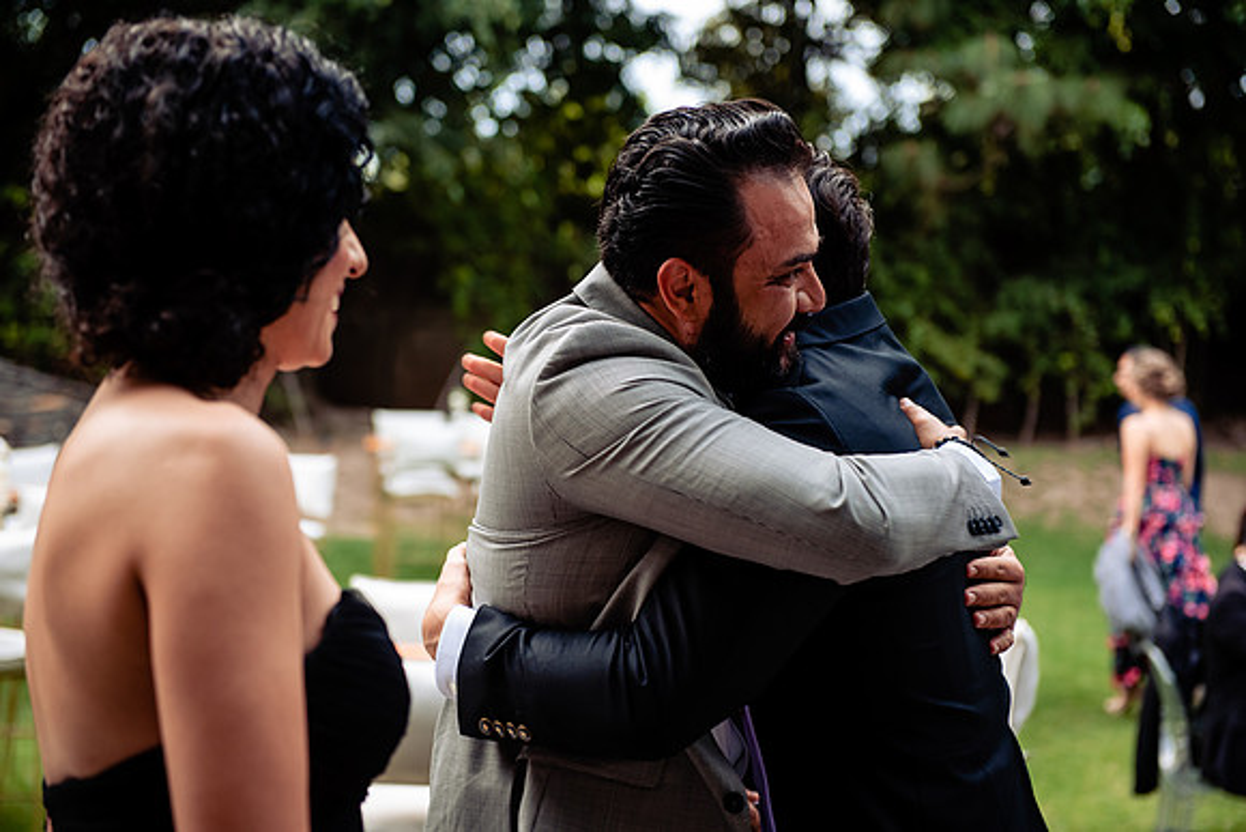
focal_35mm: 70
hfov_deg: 28.8
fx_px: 2423
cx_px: 623
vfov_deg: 19.5
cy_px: 416
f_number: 3.5
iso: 500
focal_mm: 70
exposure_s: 1/125
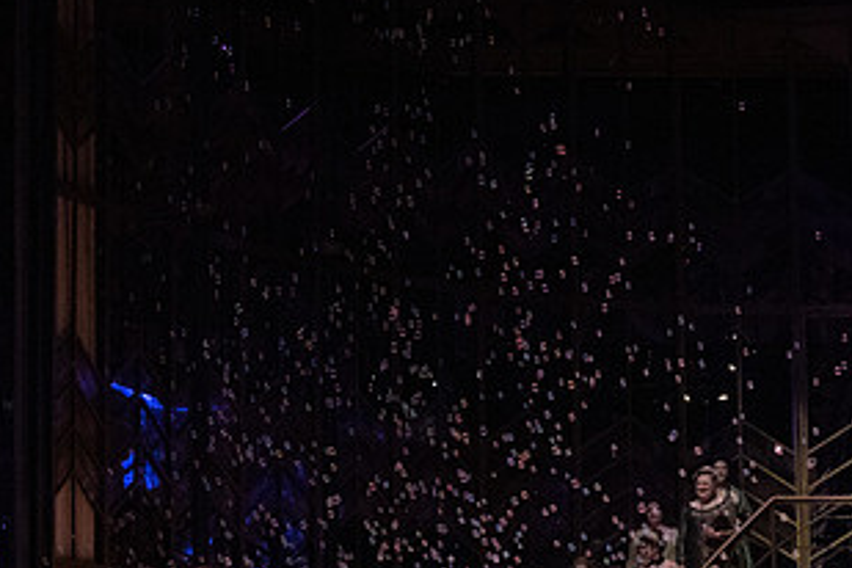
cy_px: 517
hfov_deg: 15.2
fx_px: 3195
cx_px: 571
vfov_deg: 10.1
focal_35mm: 135
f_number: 18
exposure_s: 1/400
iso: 12800
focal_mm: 72
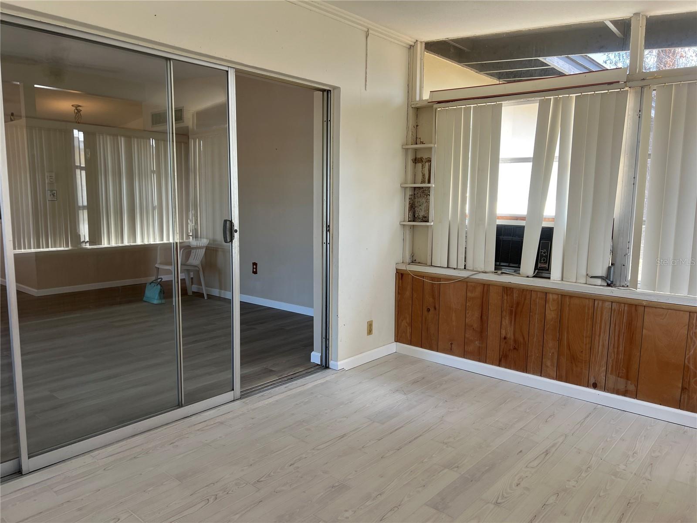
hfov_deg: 67.3
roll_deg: -0.8
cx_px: 348
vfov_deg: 53.1
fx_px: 524
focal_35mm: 26
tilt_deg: -7.7
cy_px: 262
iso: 32
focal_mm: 5.7
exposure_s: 1/131
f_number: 1.5
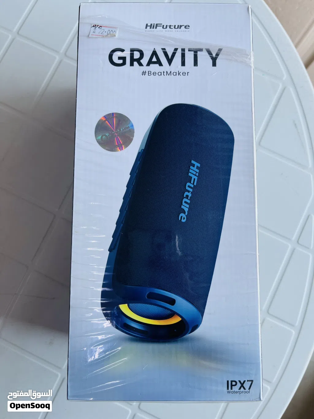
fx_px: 314
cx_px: 157
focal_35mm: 26
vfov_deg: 67.3
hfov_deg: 53.1
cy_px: 210
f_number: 1.6
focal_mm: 5.1
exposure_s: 1/122
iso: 50
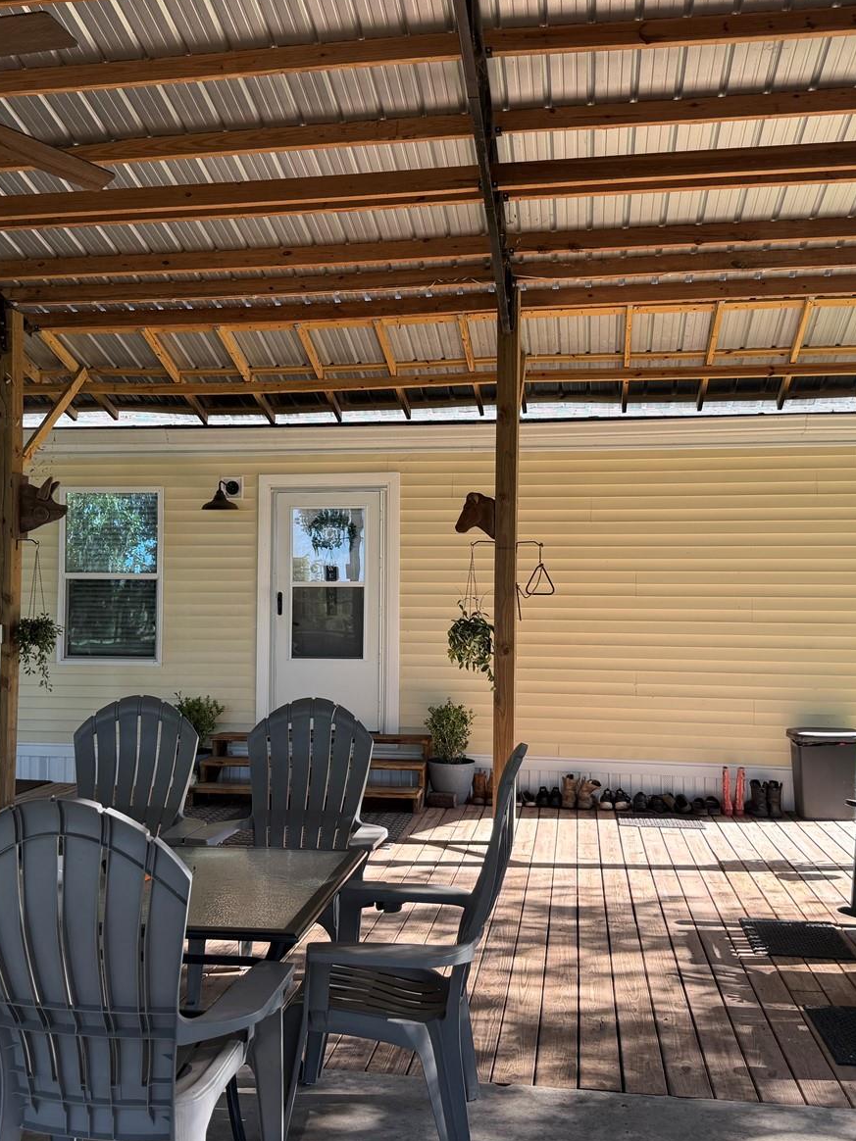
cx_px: 412
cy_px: 574
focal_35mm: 33
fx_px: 1088
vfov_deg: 55.4
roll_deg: +0.2
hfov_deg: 42.9
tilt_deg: +1.2
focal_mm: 6.76
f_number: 1.78
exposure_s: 1/414
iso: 100
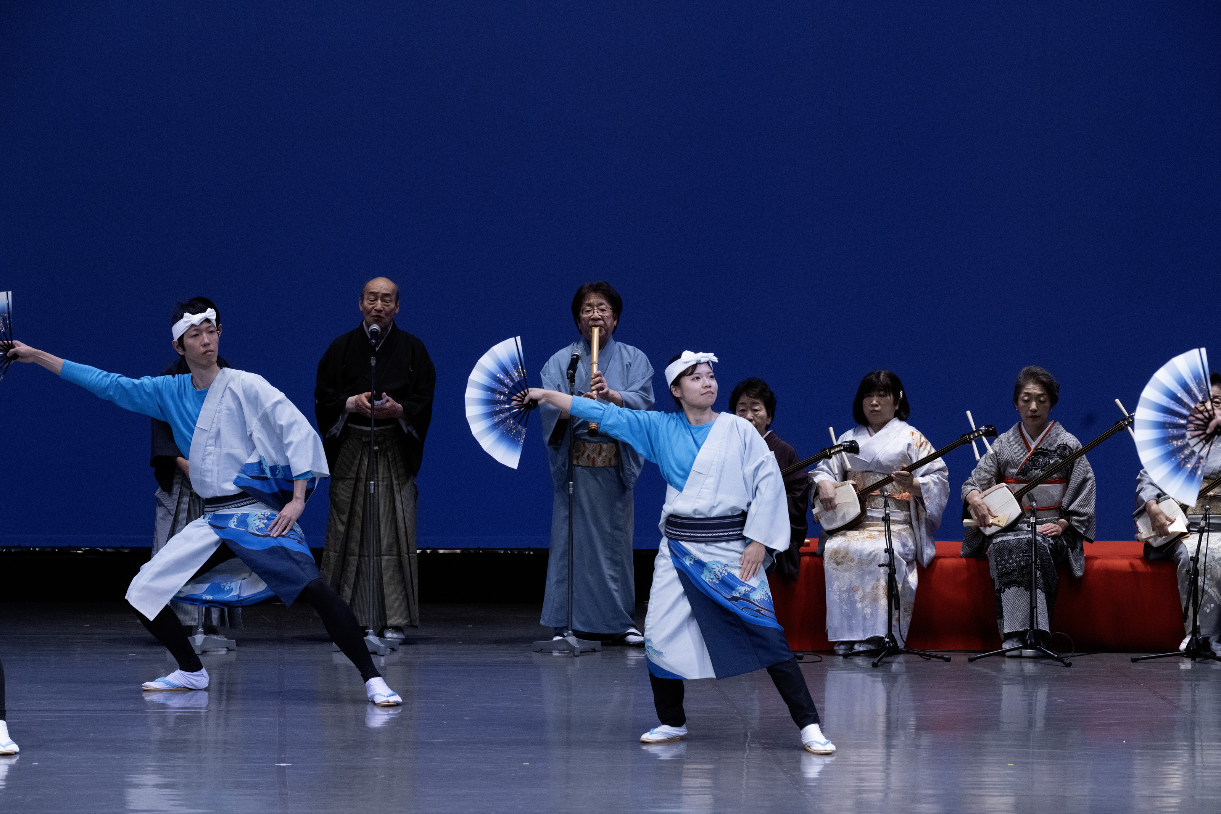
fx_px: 5541
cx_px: 610
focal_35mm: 163
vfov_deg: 8.4
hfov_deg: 12.6
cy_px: 407
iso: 4000
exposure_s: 1/160
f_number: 8
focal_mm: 163.4
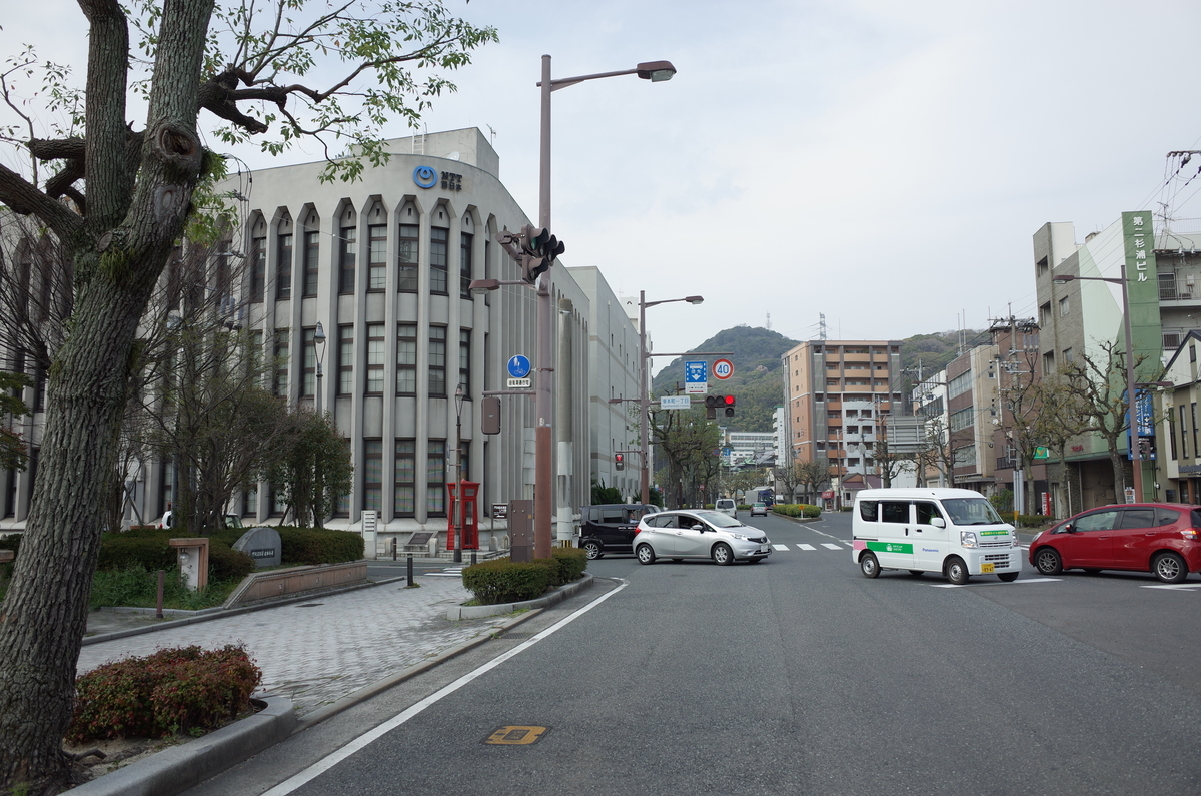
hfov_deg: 65.6
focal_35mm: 28
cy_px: 398
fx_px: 932
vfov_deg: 46.2
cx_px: 600
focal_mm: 18.3
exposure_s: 1/1000
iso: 100
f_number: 2.8
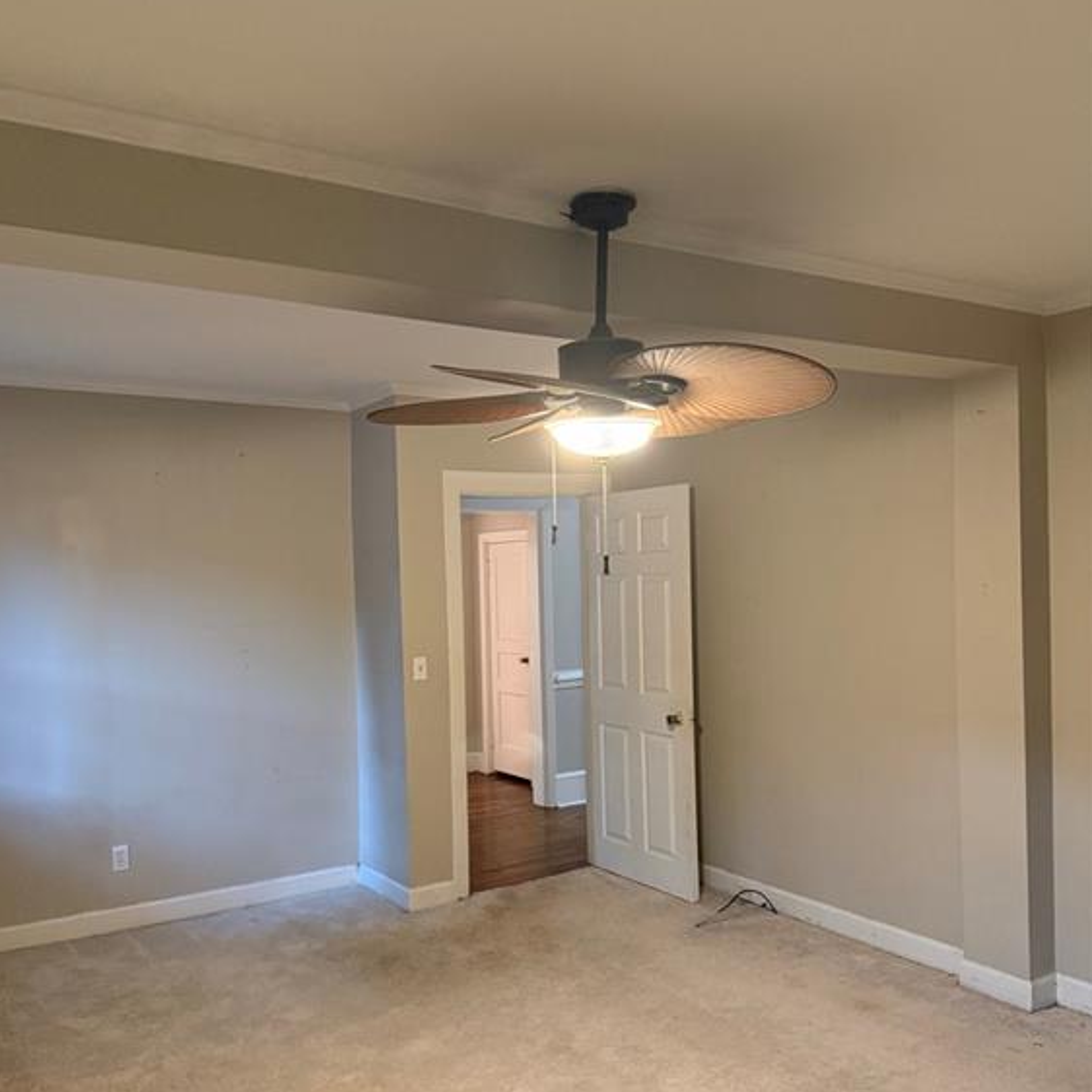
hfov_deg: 55.6
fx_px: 1035
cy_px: 597
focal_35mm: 29
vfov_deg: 55.5
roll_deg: +1.9
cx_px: 544
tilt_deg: +1.1
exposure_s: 1/60
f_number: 1.78
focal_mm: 6.76
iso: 640
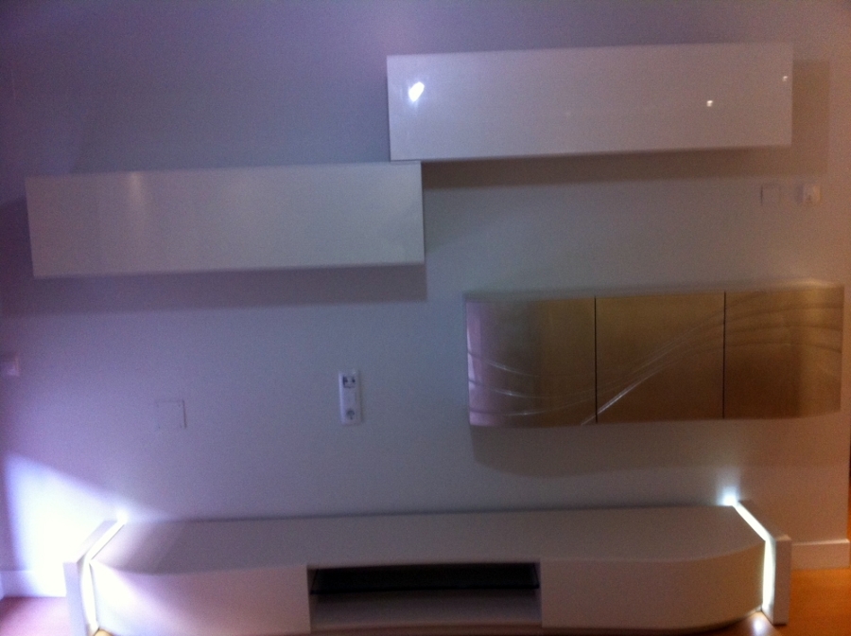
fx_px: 859
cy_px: 318
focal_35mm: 35
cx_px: 426
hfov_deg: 52.7
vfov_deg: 40.6
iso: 160
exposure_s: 1/15
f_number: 2.8
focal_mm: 3.85
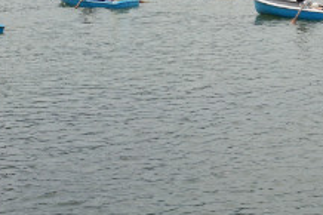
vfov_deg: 9.6
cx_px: 215
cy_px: -124
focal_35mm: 138
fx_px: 1236
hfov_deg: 14.9
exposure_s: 1/80
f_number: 11
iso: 100
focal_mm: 25
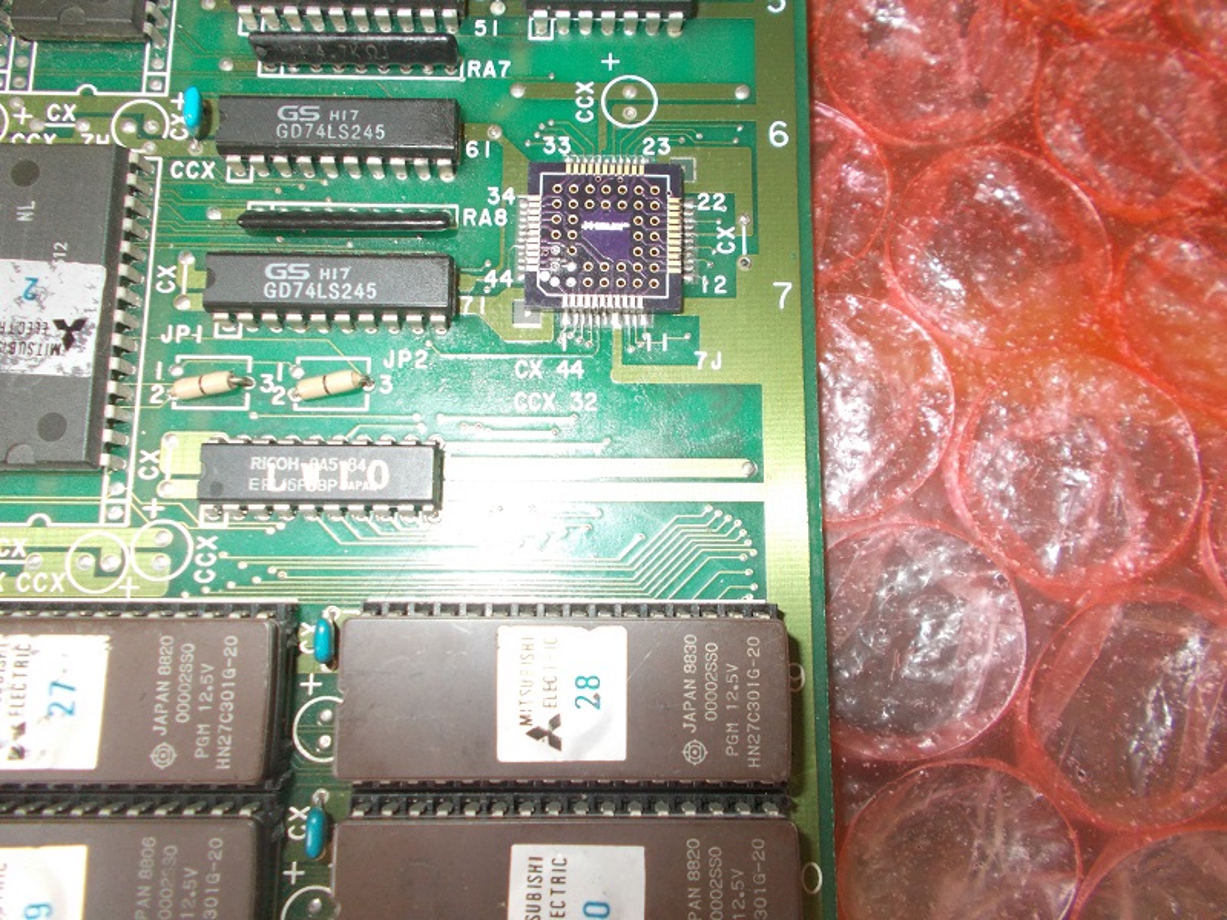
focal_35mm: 26
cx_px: 614
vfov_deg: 53.1
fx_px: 922
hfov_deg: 67.3
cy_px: 460
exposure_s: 1/25
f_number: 3.2
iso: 200
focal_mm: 4.6
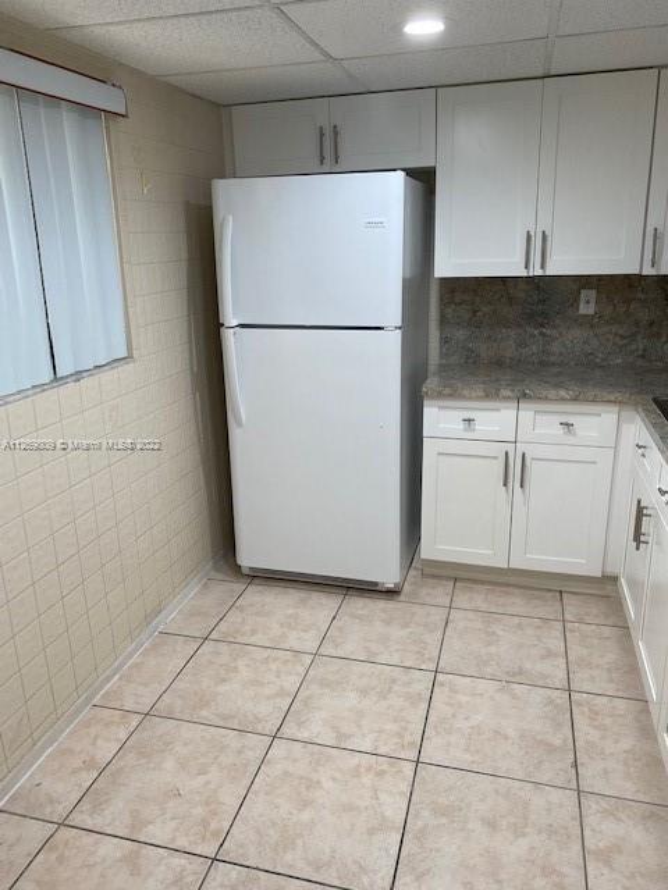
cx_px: 334
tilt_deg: -14.7
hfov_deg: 53.1
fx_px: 669
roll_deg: +1.6
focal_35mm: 26
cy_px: 445
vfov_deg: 67.3
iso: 125
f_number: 1.8
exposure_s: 1/120
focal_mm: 4.25
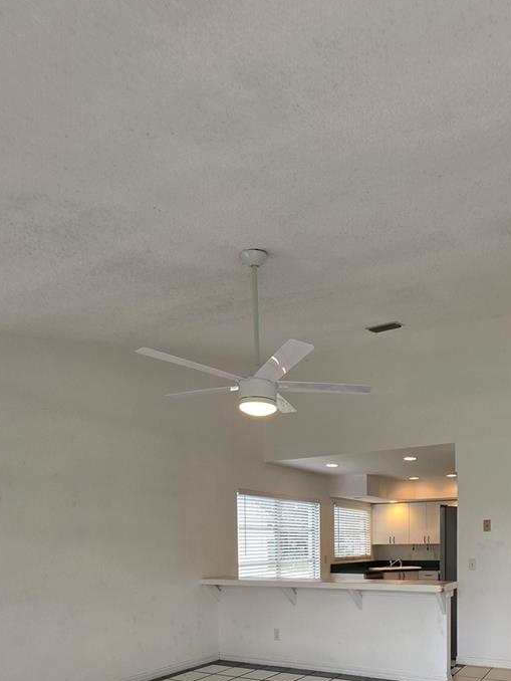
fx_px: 452
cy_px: 563
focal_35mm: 23
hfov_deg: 56.2
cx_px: 380
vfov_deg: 65.8
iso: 32
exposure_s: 1/120
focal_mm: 2.2
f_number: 1.9
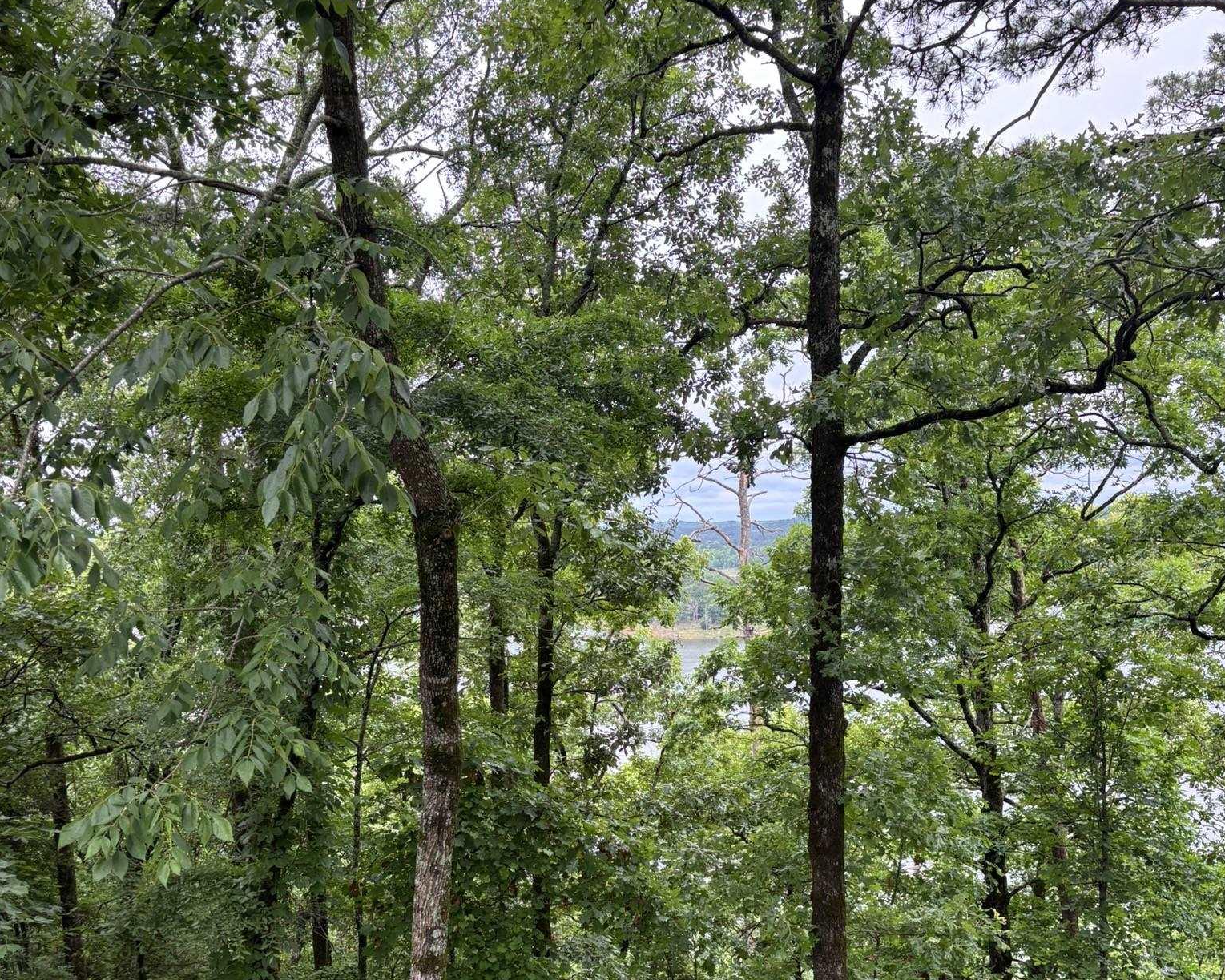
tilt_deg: -7.2
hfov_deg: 52.8
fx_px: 1233
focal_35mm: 34
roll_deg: +1.2
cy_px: 737
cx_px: 614
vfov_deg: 42.0
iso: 64
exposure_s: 1/148
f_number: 1.6
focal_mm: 5.96
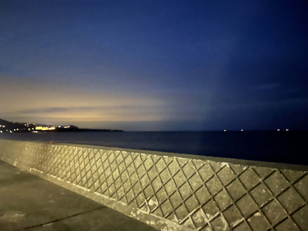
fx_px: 231
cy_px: 116
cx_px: 154
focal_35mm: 26
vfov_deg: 53.1
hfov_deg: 67.3
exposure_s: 1/2
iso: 1000
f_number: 1.6
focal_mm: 5.1
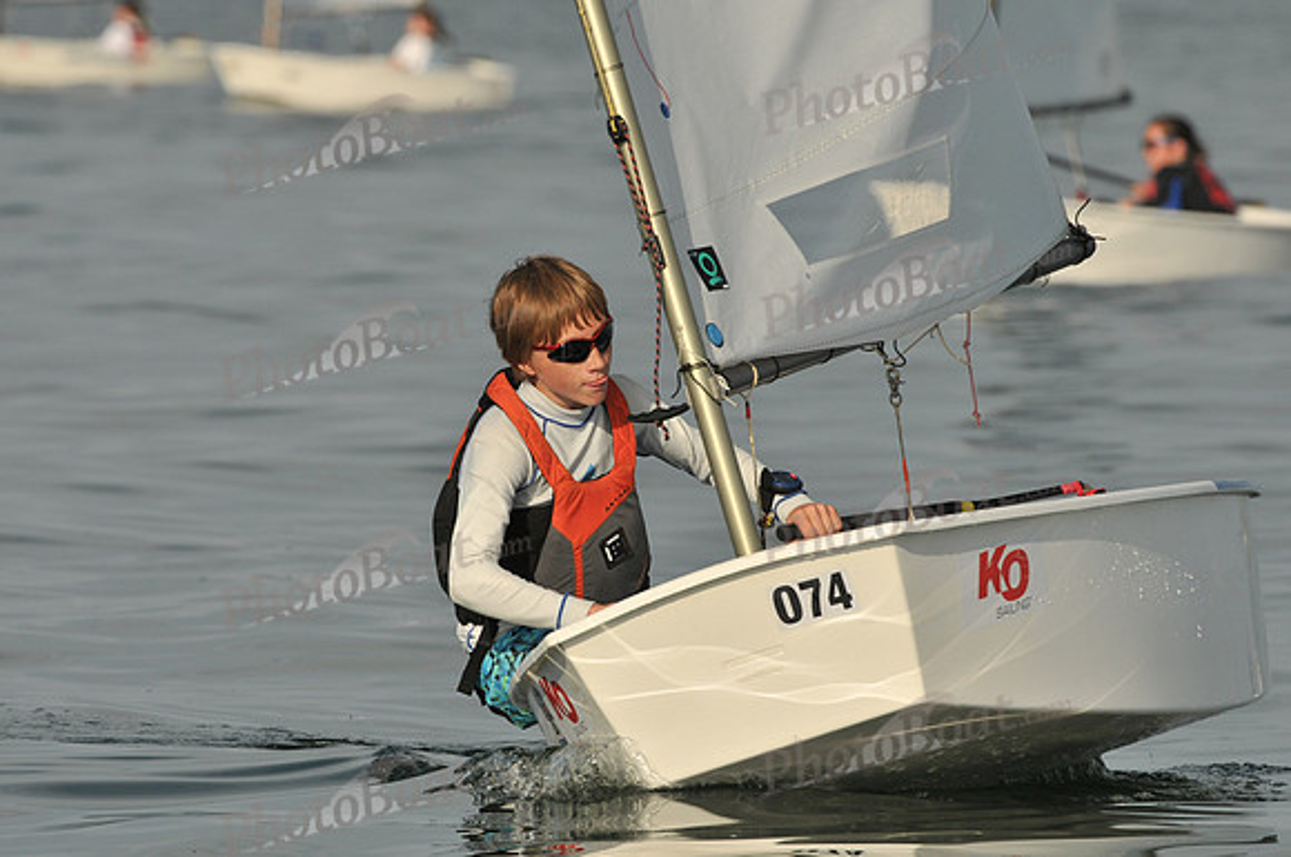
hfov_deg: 3.4
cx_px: 646
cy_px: 428
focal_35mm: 600
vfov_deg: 2.3
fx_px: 21486
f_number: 9
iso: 200
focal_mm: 400
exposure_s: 1/800
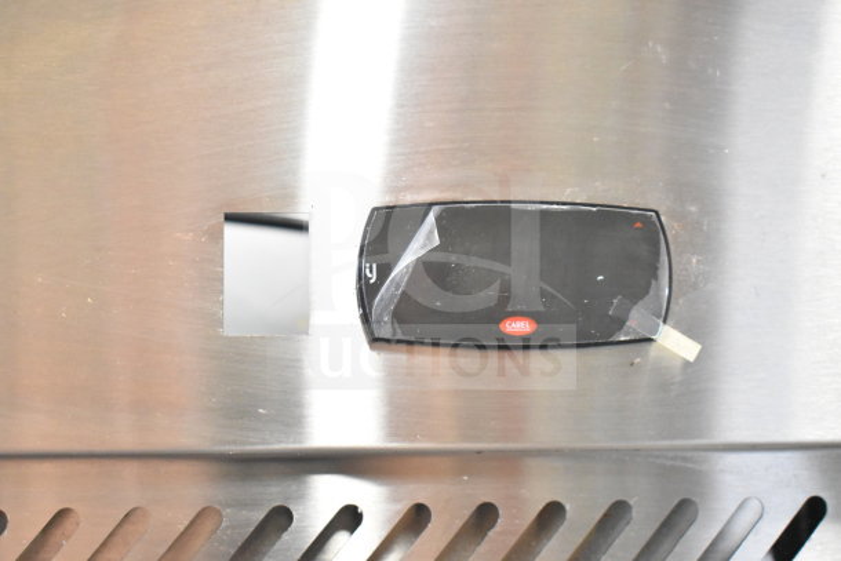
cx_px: 420
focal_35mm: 57
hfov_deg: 35.0
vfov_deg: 23.8
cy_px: 280
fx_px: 1332
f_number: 4.8
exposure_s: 1/60
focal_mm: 38
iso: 7200
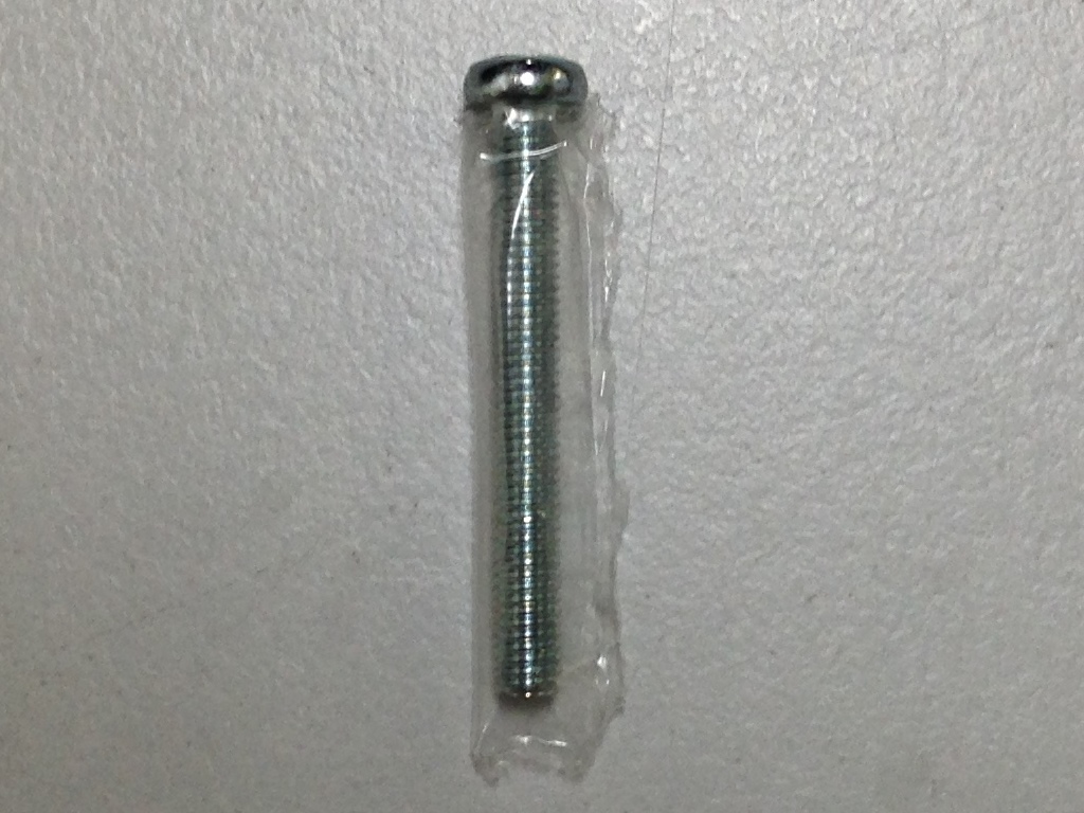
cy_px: 406
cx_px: 542
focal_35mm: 33
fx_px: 1033
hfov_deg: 55.4
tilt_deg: -88.0
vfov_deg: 42.9
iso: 50
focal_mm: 4.12
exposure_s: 1/24
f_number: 2.4
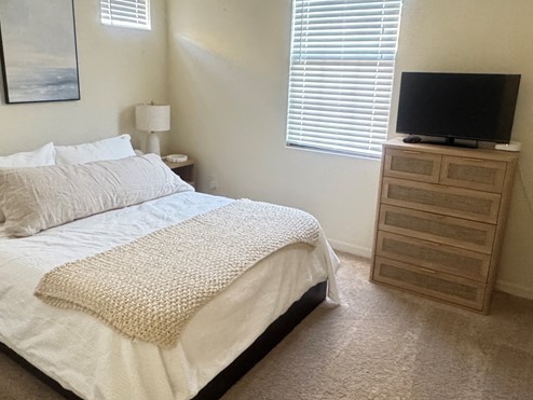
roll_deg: -1.9
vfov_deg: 48.2
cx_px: 251
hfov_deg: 61.6
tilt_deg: -15.9
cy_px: 185
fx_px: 447
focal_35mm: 29
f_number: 2.2
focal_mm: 2.22
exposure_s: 1/60
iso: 1000
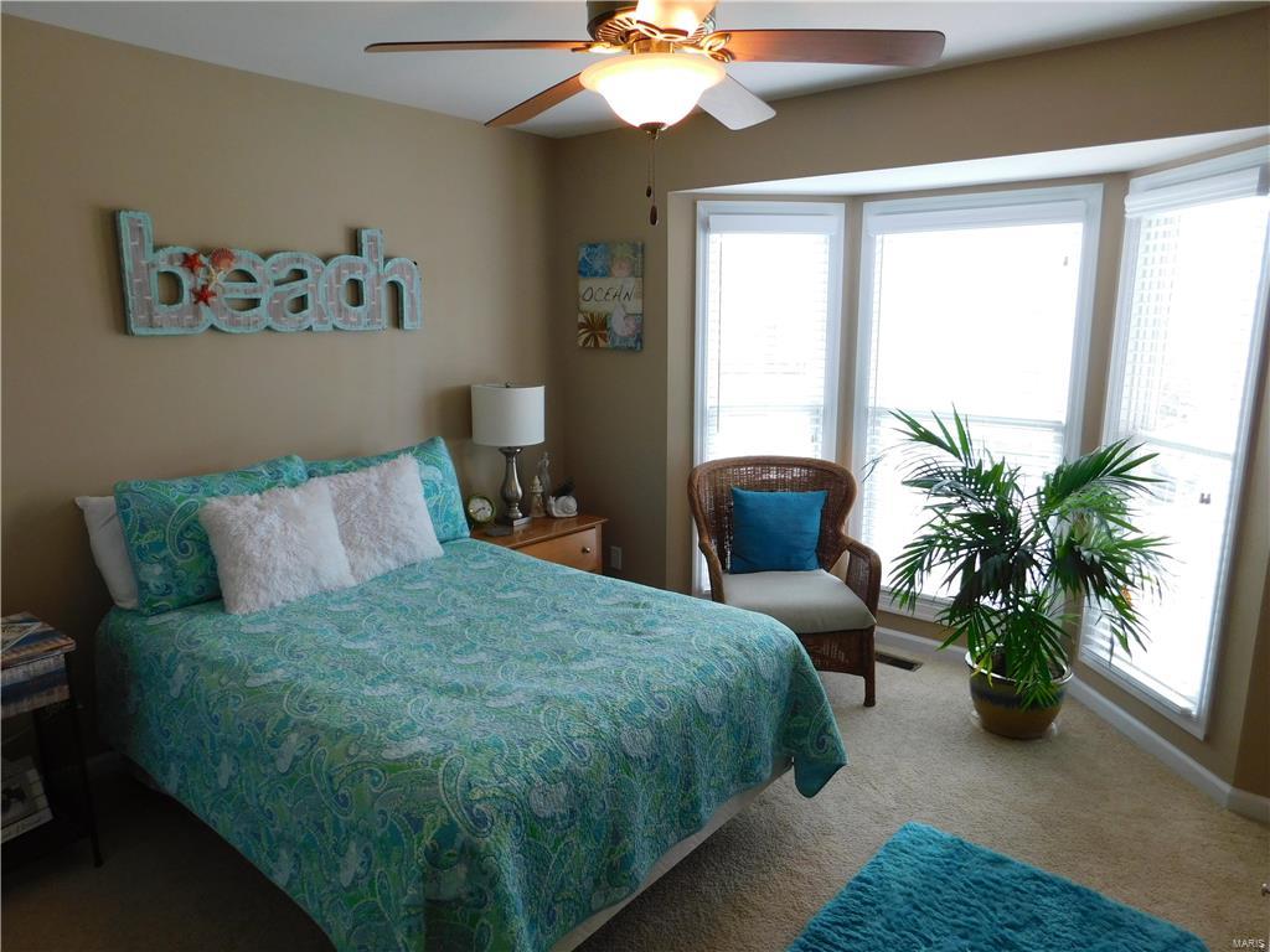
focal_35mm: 23
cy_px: 476
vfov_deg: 58.9
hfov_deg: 73.9
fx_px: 844
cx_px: 635
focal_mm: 4
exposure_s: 1/30
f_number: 3
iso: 160
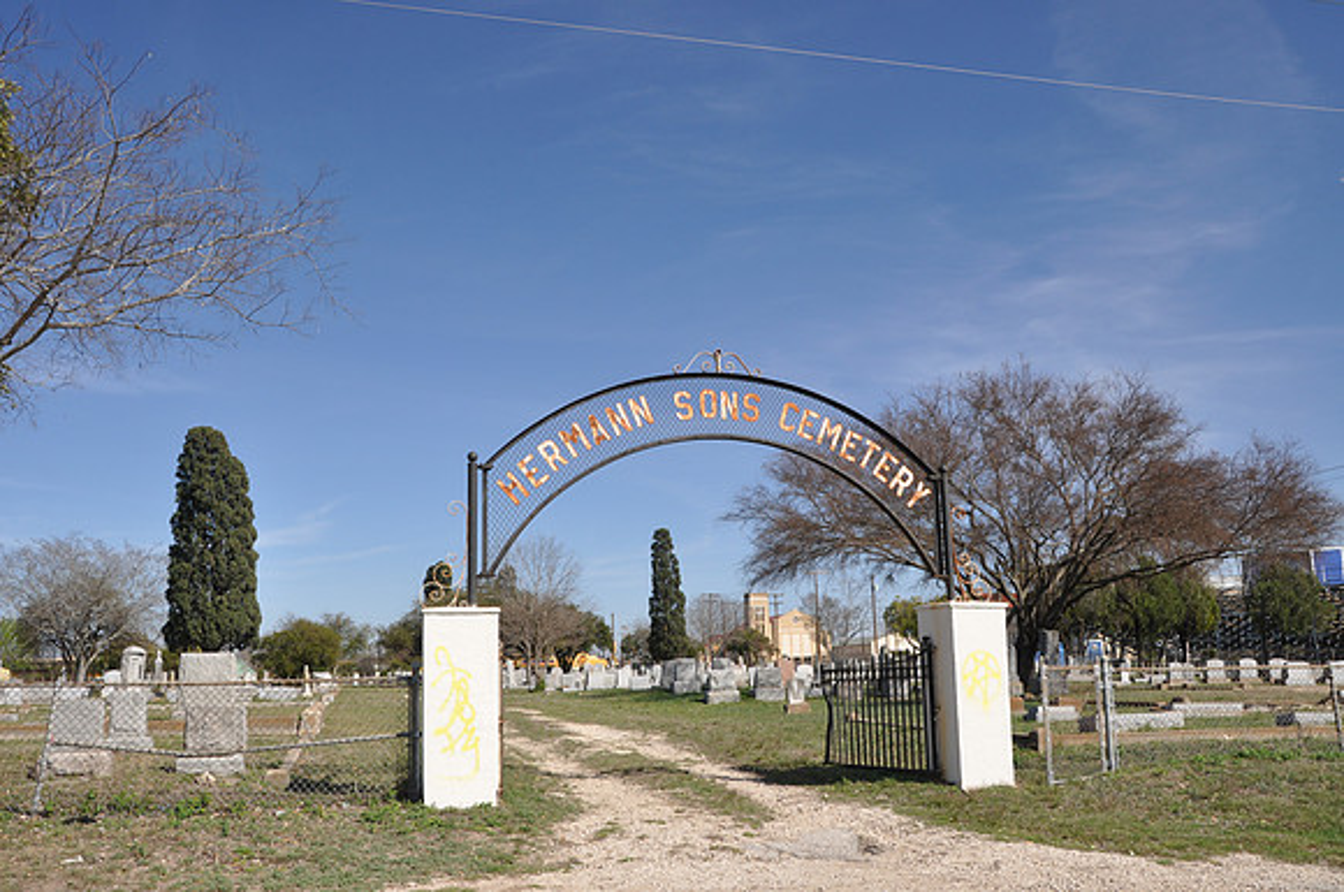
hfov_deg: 57.3
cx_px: 672
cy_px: 446
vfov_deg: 39.9
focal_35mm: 33
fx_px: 1230
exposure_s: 1/100
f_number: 10
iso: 200
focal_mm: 22
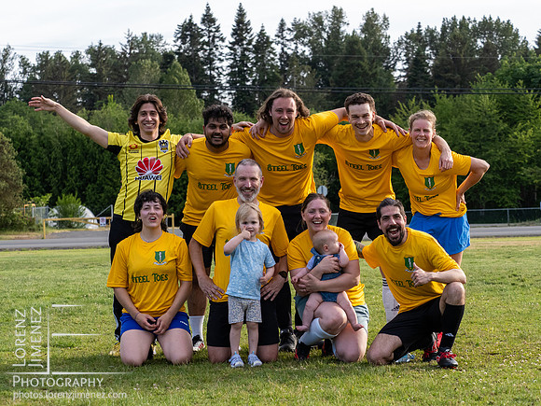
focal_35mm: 104
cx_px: 270
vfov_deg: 14.2
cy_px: 203
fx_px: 1625
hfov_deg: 18.9
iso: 800
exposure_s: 1/1250
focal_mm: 52
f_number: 4.5
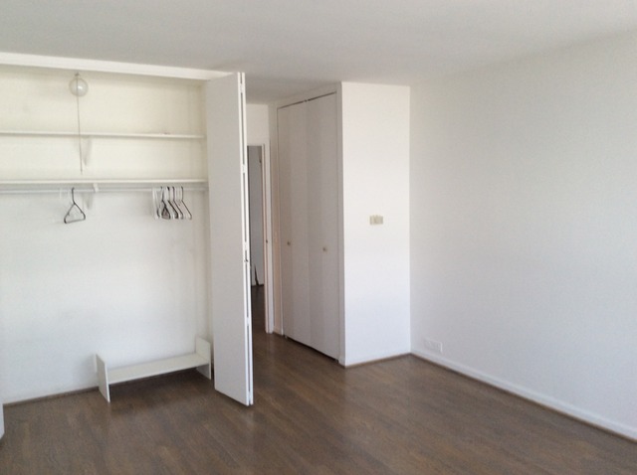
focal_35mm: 32
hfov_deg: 56.9
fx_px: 588
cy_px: 238
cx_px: 318
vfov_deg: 44.1
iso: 40
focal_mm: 3.3
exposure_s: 1/120
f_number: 2.4
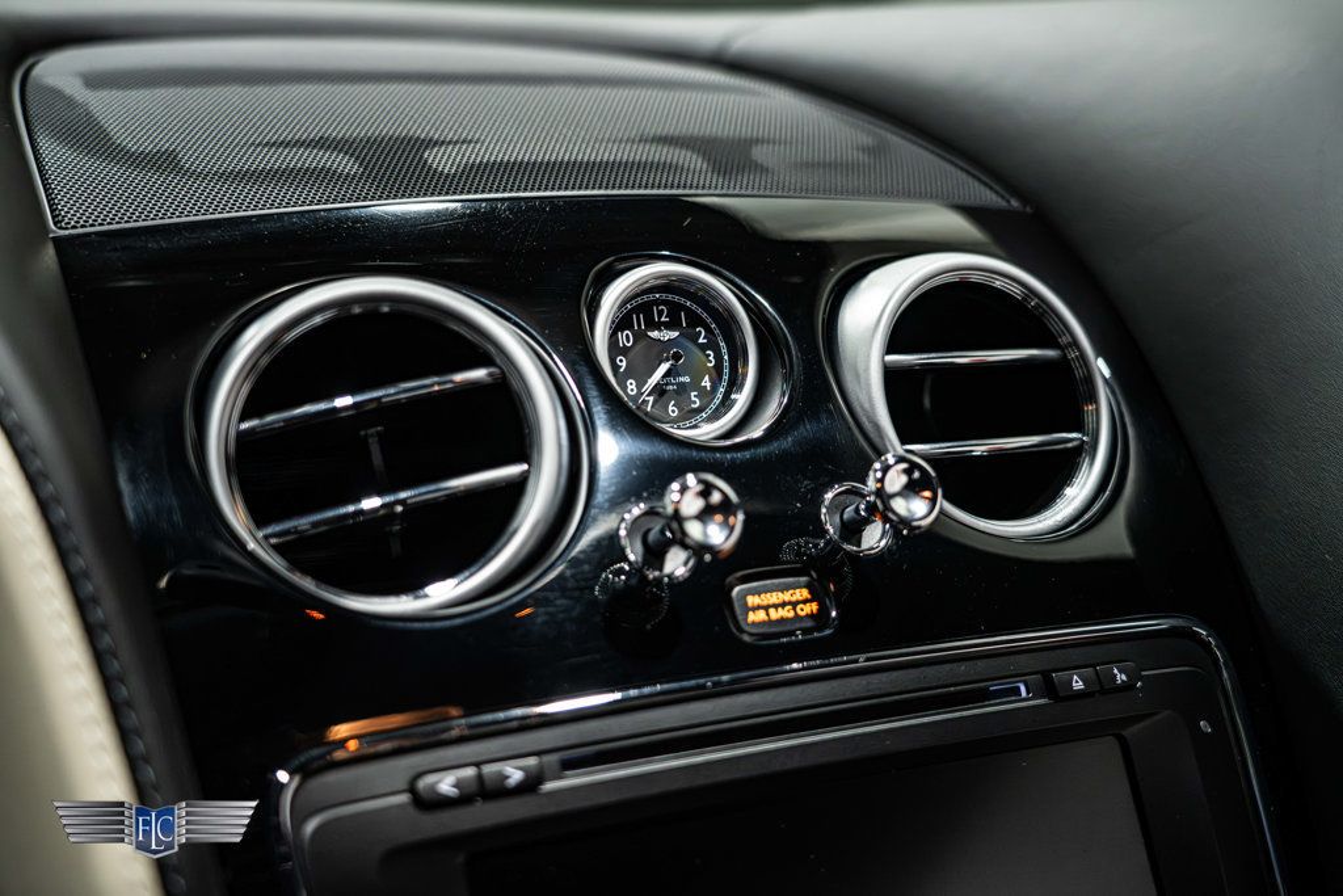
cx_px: 672
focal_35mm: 51
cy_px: 448
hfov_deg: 38.9
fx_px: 1903
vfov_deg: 26.5
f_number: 4
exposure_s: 1/40
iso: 1600
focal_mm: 51
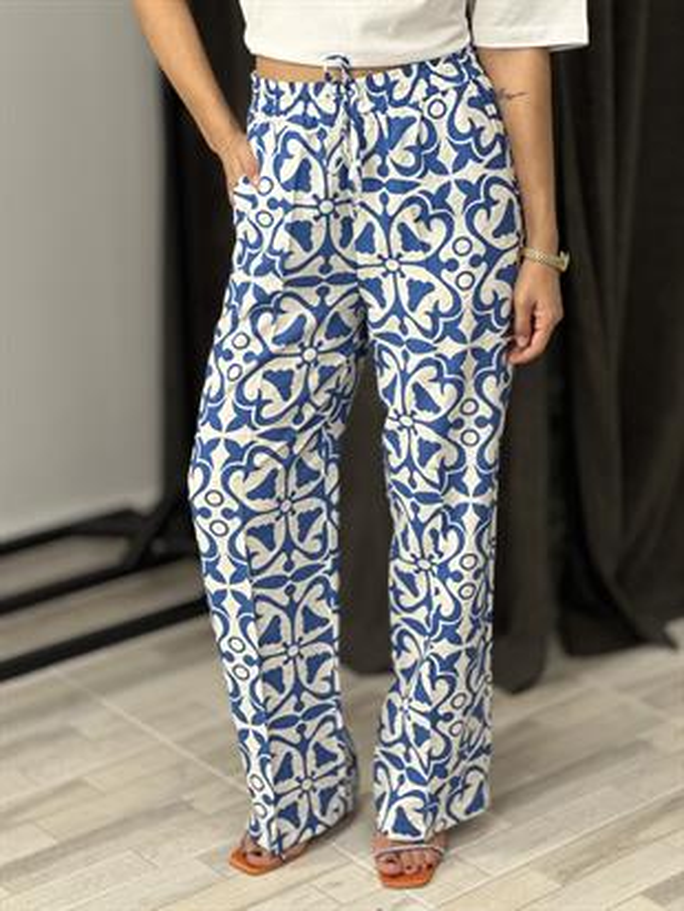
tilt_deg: -18.9
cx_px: 342
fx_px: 2028
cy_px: 456
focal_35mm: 77
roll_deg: +1.7
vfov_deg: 25.3
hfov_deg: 19.1
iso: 125
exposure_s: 1/50
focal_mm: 9
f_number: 2.8
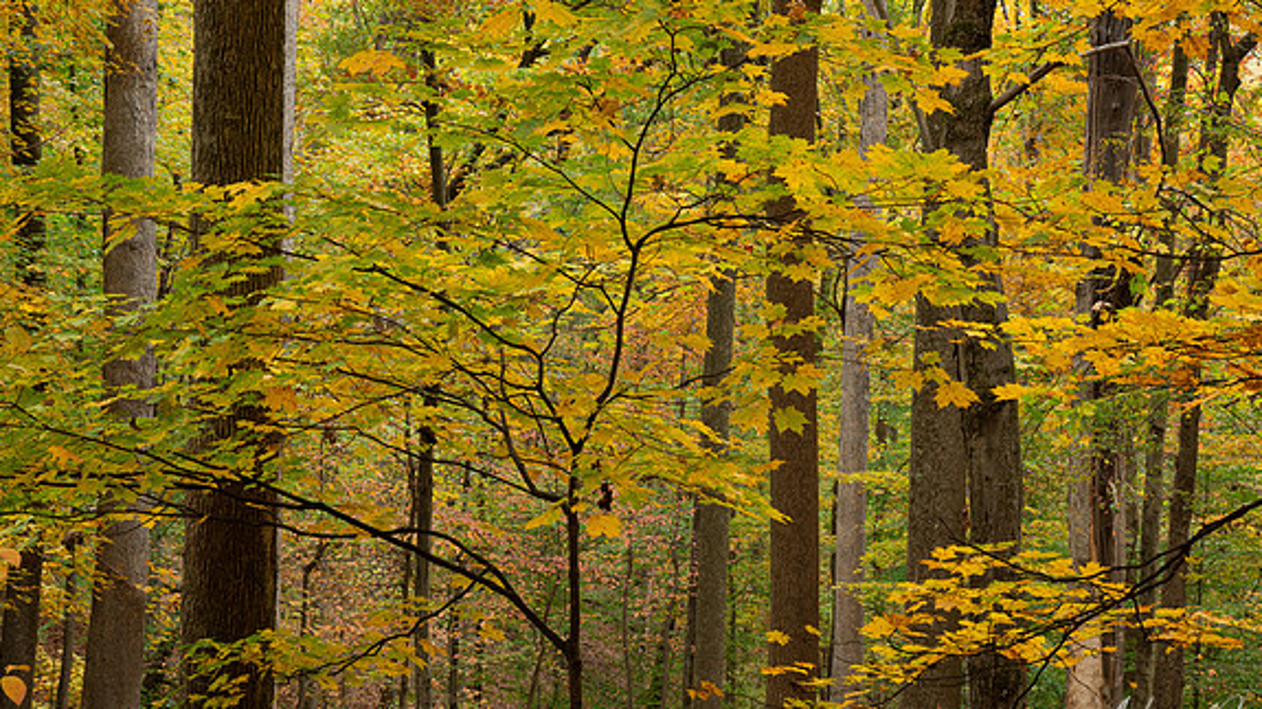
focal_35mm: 74
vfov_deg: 16.3
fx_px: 2475
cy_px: 352
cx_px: 632
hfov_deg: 28.6
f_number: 13
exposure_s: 1/1.67
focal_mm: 70
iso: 100
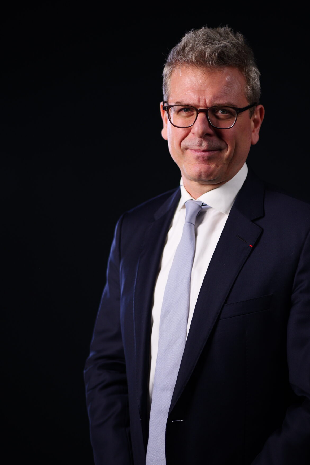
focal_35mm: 73
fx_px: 943
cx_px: 201
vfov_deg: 27.7
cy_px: 218
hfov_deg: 18.6
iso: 640
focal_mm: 50
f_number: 1.8
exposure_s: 1/250
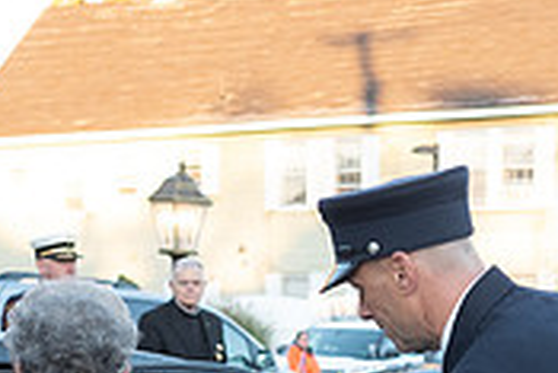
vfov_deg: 11.2
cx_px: 373
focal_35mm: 116
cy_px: 611
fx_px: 1799
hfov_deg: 17.6
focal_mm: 23
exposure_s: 1/500
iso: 800
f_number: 2.8
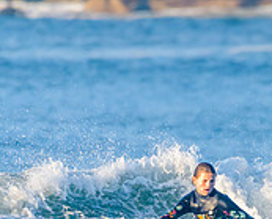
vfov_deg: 0.8
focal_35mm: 1912
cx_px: 261
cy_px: 245
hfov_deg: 1.0
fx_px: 15418
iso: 560
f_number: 5.6
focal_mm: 500
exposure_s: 1/2000
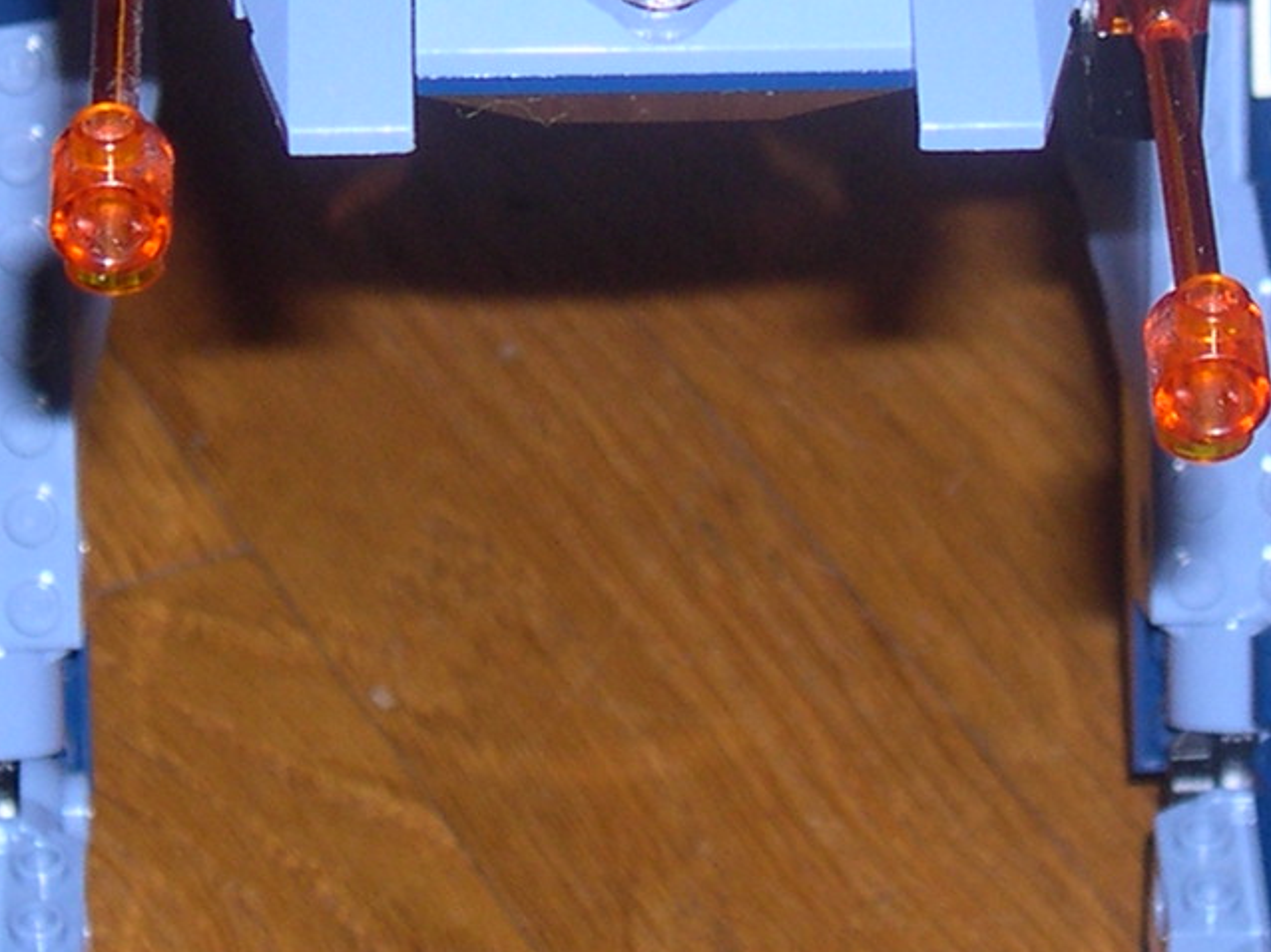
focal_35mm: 203
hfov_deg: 9.8
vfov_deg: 7.3
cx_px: 606
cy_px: -24
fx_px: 7451
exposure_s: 1/60
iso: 100
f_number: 3.4
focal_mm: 12.2
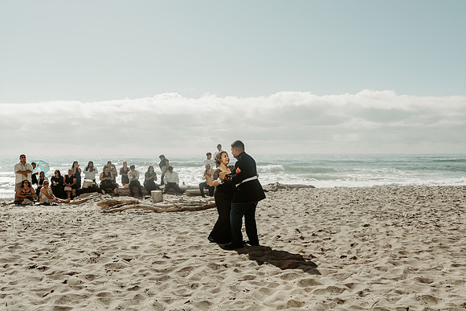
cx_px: 233
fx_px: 472
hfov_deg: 52.5
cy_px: 156
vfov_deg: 36.4
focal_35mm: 36
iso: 100
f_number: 4
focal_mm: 35
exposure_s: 1/2500
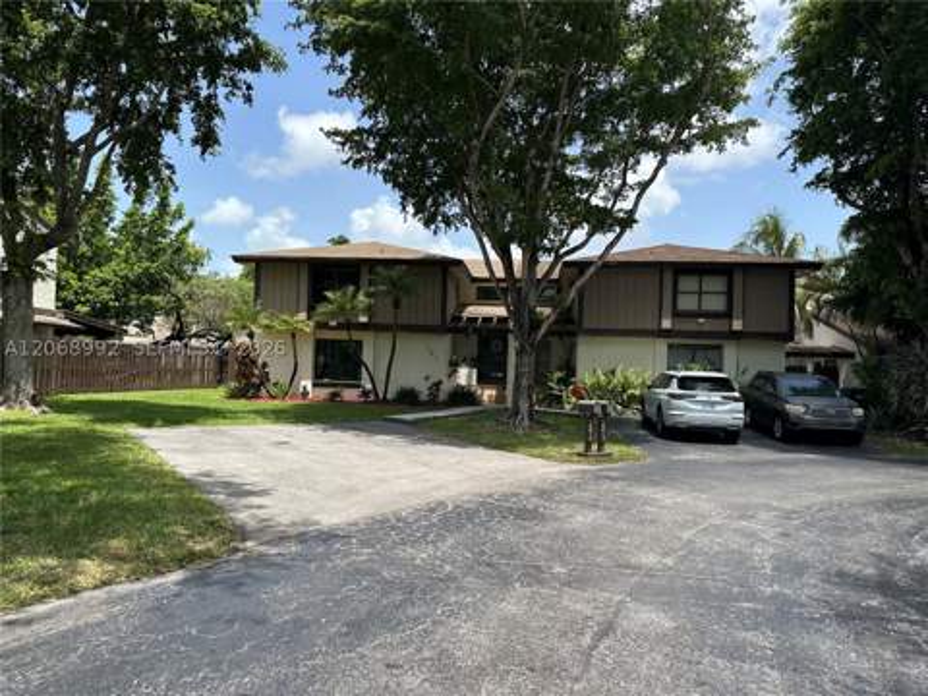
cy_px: 348
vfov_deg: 56.8
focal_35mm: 24
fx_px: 643
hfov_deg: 71.6
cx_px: 464
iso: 80
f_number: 1.78
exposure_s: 1/2732
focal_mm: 6.86
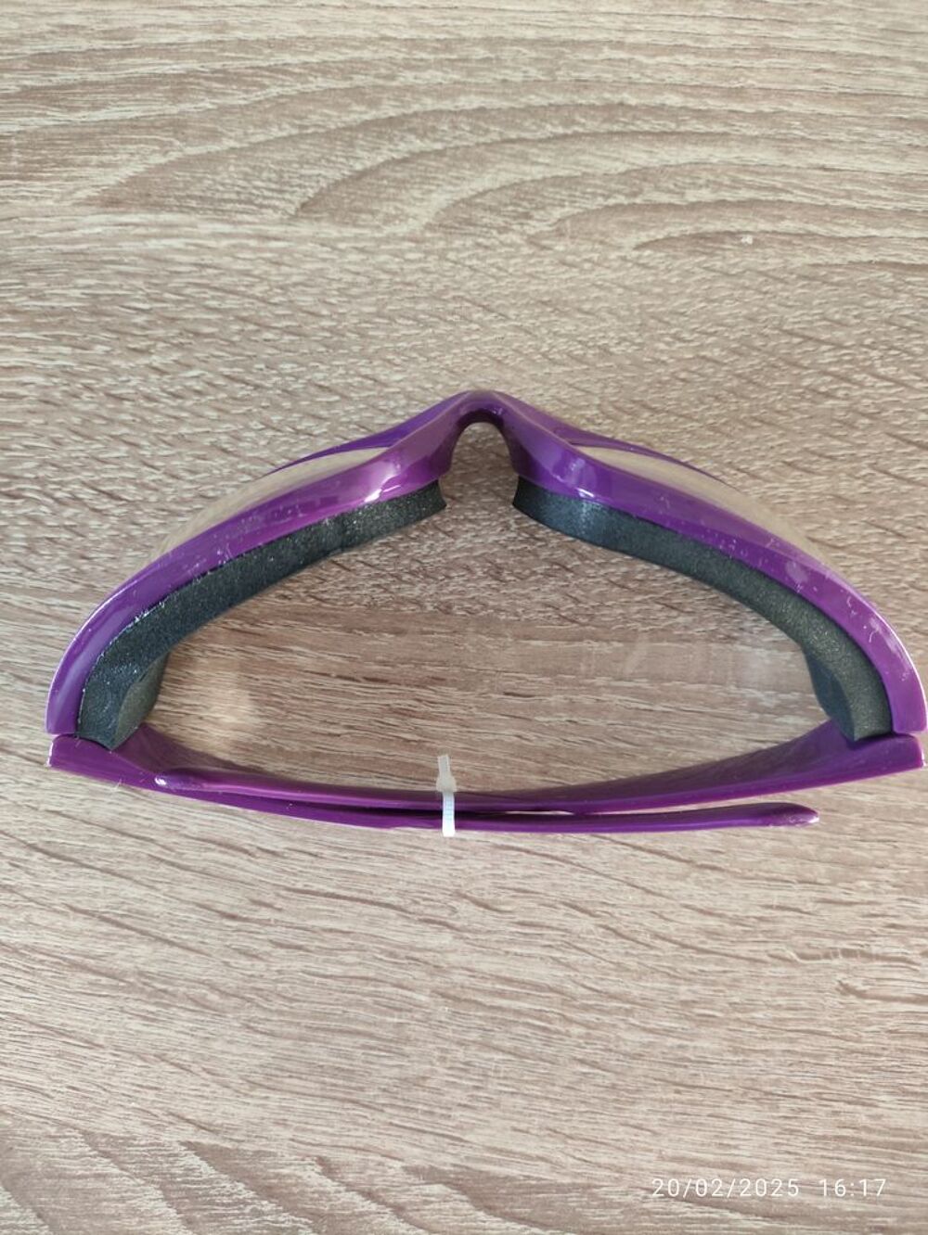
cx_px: 464
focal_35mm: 25
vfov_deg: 69.4
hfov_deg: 54.9
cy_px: 618
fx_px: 893
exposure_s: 1/33.3
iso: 500
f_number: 1.79
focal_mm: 4.71
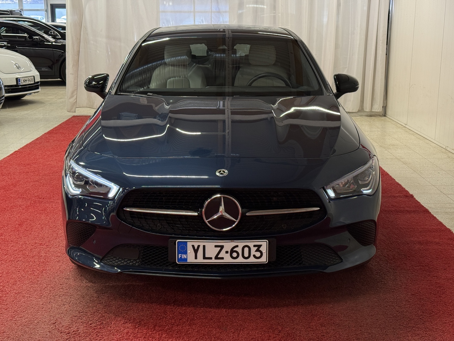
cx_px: 227
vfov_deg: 30.3
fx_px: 630
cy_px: 170
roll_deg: +0.3
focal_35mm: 48
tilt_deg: -12.4
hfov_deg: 39.7
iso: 100
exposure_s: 1/111
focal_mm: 6.76
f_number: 1.78
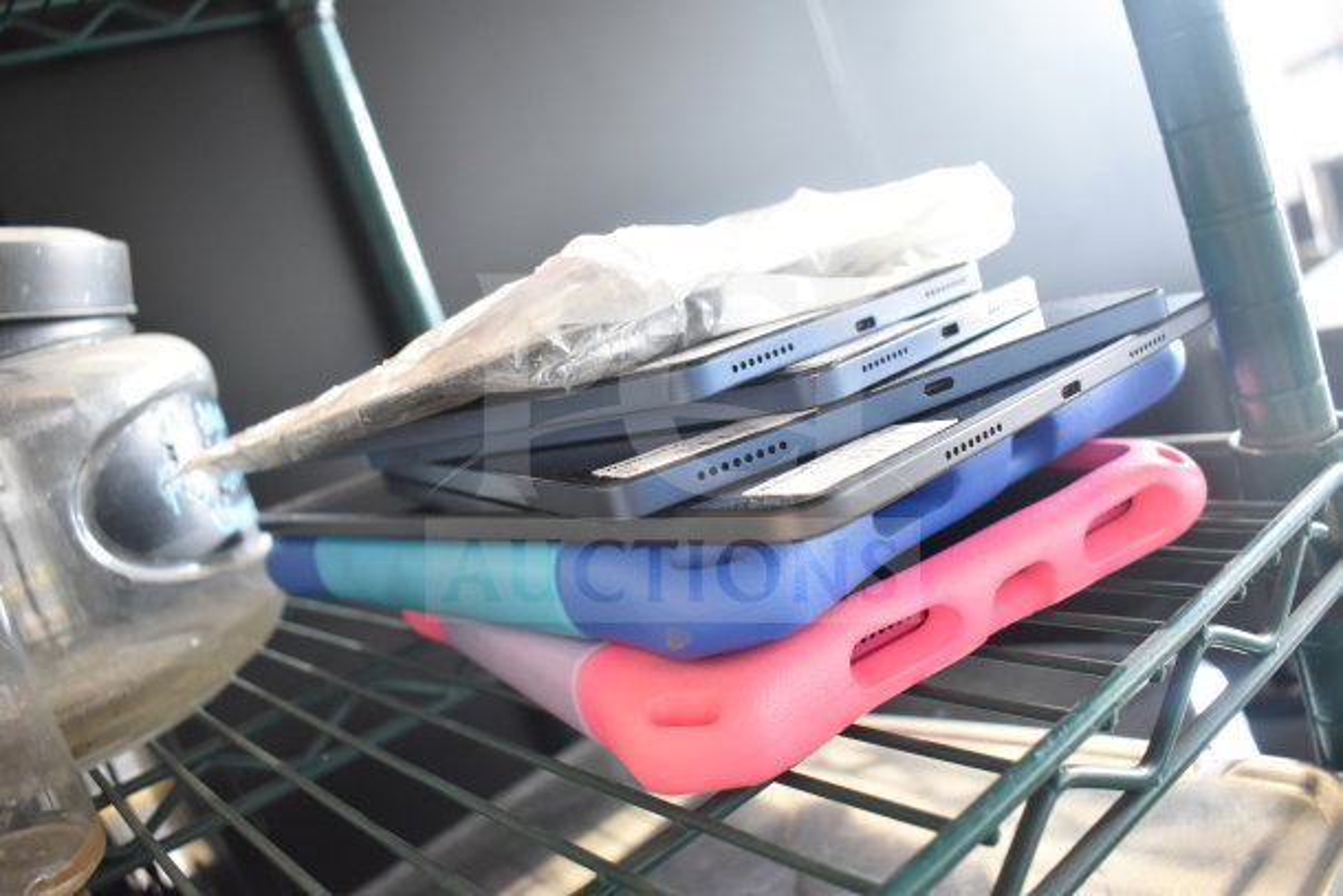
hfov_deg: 61.9
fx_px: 1119
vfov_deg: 43.6
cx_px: 672
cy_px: 448
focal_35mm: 30
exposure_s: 1/30
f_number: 3.5
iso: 1100
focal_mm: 20
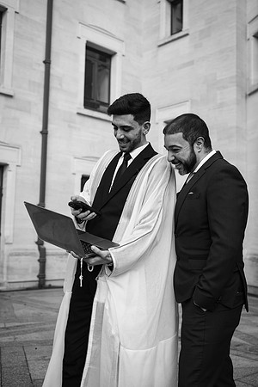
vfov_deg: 48.5
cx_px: 129
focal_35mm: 40
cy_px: 194
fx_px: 430
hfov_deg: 33.4
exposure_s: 1/500
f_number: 3.5
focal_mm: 40
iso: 200
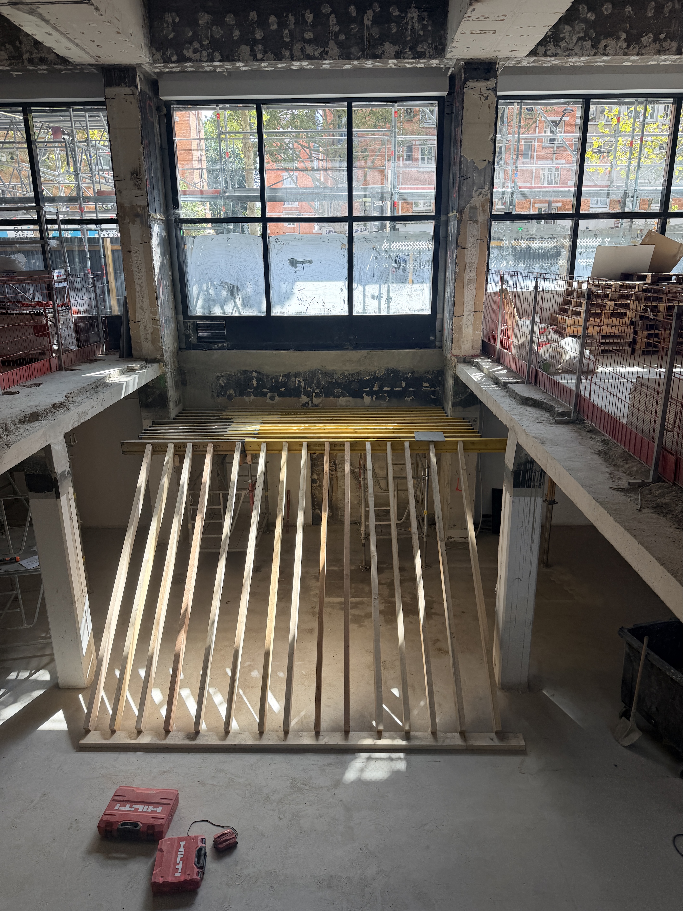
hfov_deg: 56.8
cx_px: 342
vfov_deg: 71.6
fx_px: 631
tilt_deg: -17.4
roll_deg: +0.9
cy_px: 456
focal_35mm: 24
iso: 80
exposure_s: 1/332
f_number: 1.78
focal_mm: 6.76
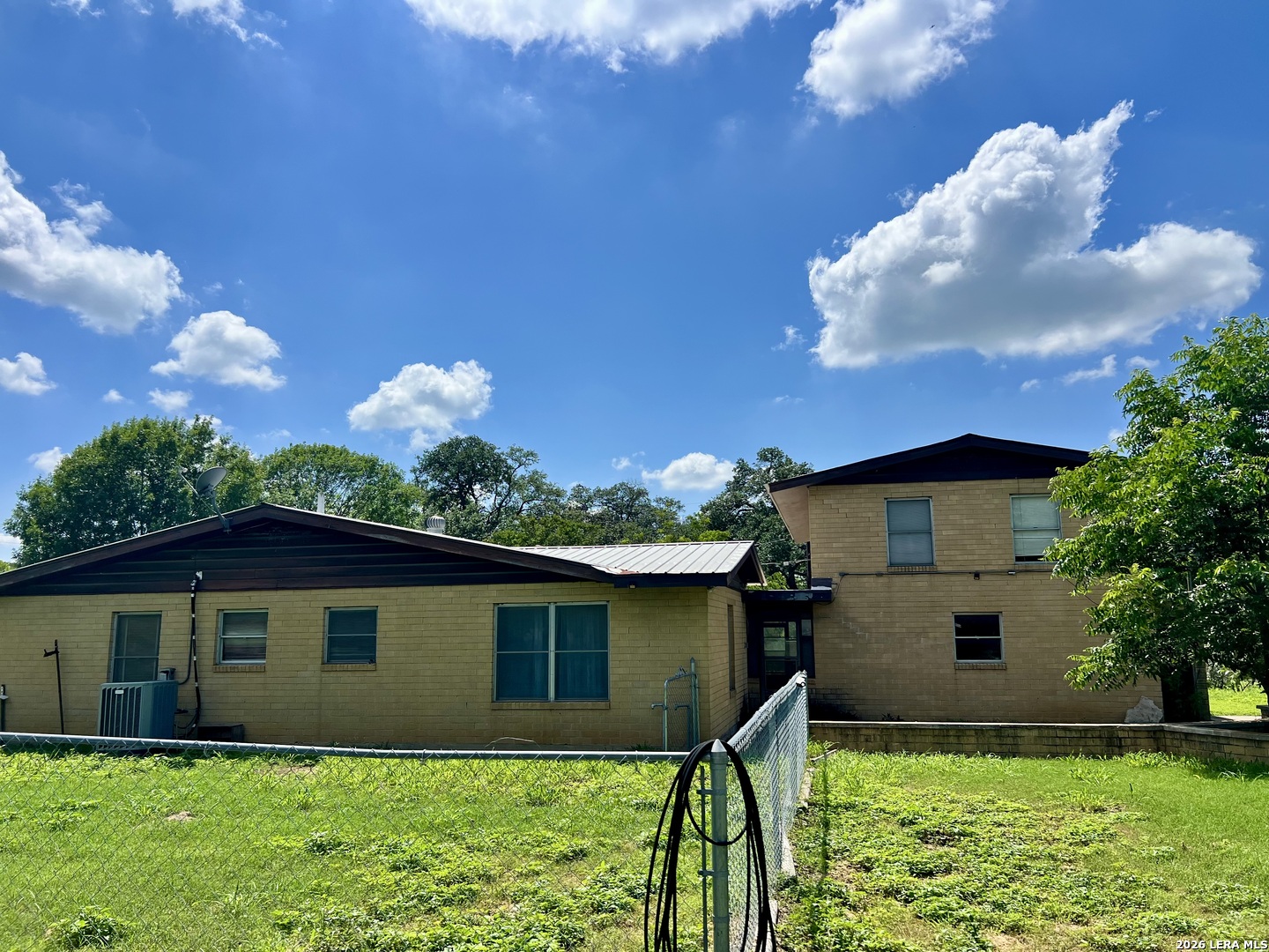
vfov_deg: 53.1
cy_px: 476
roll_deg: +0.5
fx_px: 953
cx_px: 634
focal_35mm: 26
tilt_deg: +8.3
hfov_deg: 67.3
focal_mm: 5.7
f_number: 1.5
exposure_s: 1/8000
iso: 50
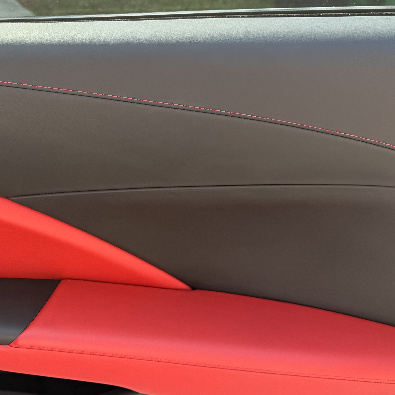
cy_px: 237
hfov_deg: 32.7
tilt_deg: -34.3
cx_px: 30
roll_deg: -1.5
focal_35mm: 49
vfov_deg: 34.6
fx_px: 633
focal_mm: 6.76
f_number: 1.78
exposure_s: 1/433
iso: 80
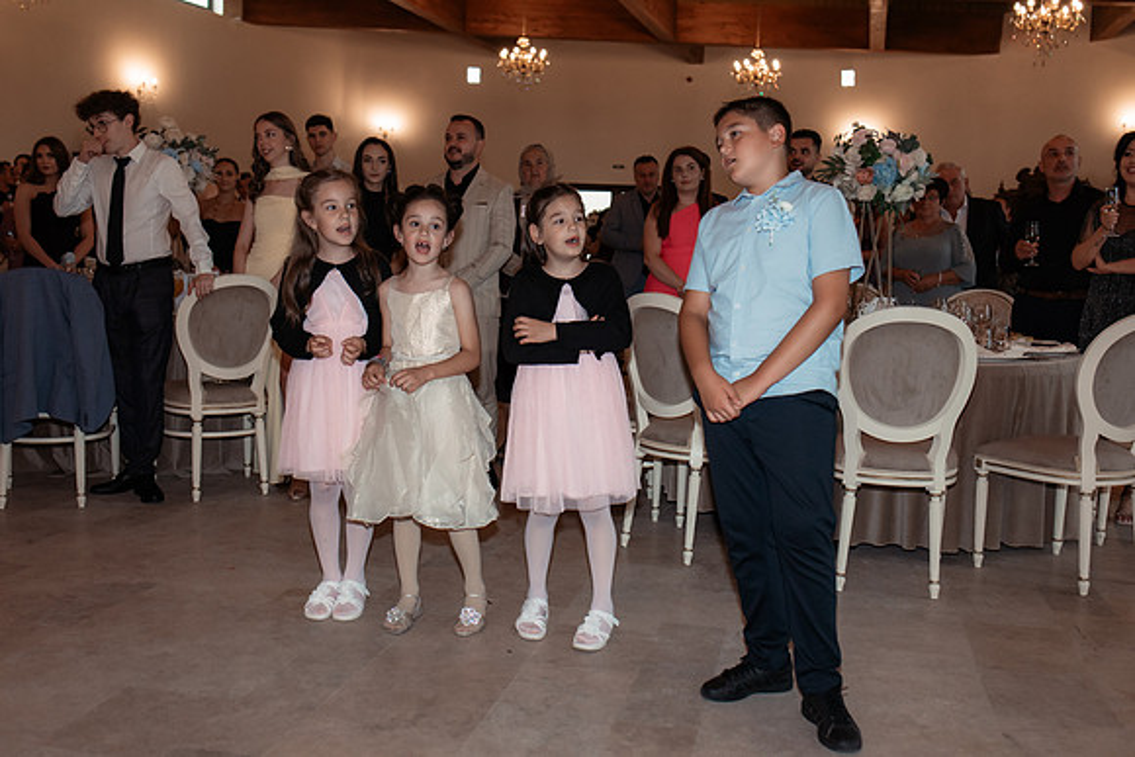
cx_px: 568
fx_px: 1104
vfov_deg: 37.9
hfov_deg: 54.4
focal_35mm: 35
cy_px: 378
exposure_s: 1/250
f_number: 4.5
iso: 1250
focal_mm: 35
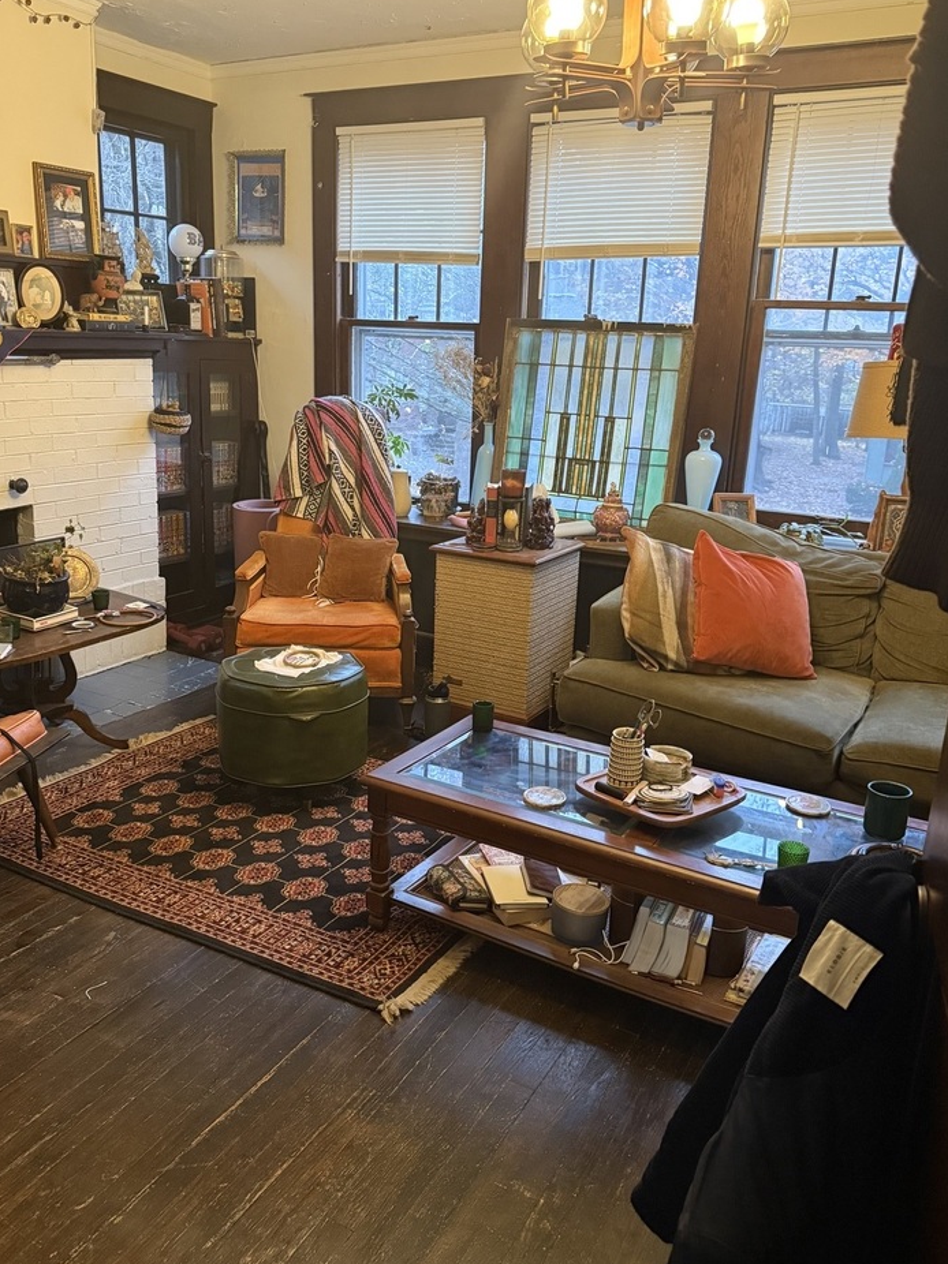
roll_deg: -2.8
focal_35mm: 28
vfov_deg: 63.5
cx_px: 441
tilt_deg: -15.3
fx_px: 1023
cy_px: 624
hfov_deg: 49.7
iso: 800
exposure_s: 1/60
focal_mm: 6.76
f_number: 1.78
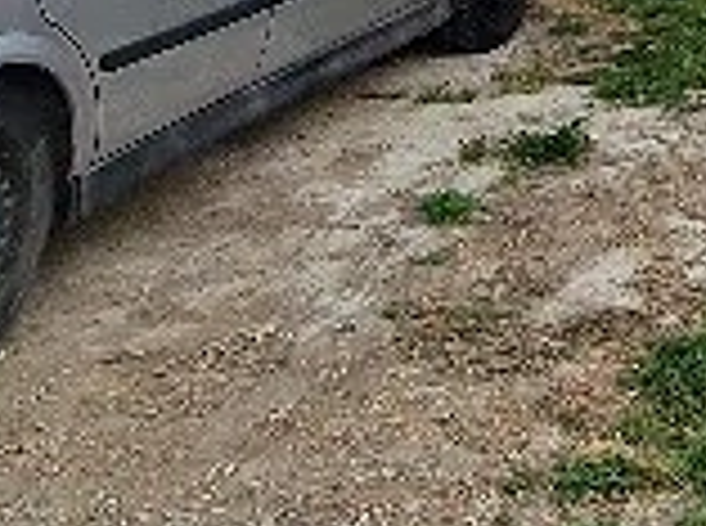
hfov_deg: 20.2
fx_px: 1689
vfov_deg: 13.5
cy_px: -692
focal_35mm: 83
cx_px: 1066
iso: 50
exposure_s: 1/625
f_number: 2.2
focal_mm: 2.2
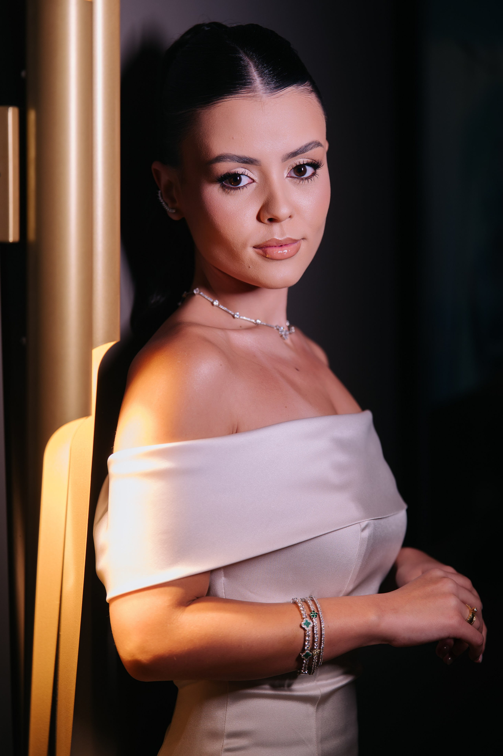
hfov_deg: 16.0
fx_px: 1784
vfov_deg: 23.9
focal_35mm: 85
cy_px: 378
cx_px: 252
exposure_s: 1/200
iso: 160
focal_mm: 85
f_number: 2
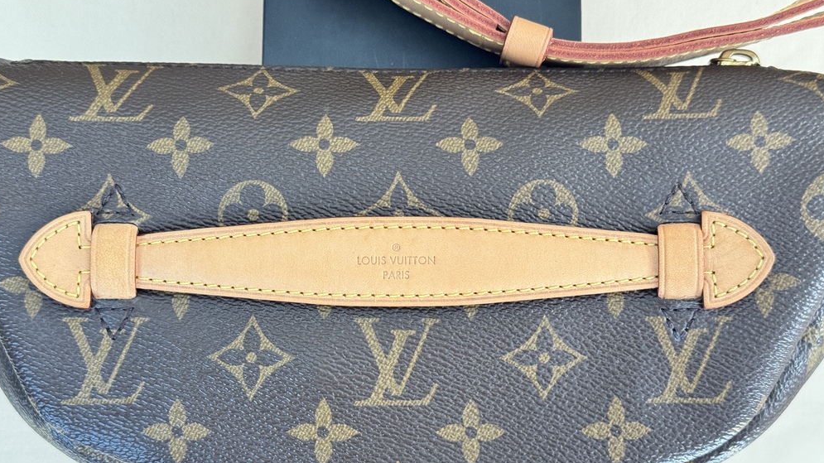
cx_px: 409
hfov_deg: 39.2
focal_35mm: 53
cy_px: 291
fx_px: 1158
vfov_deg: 22.6
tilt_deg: -86.8
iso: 250
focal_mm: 6.86
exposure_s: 1/43
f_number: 1.78
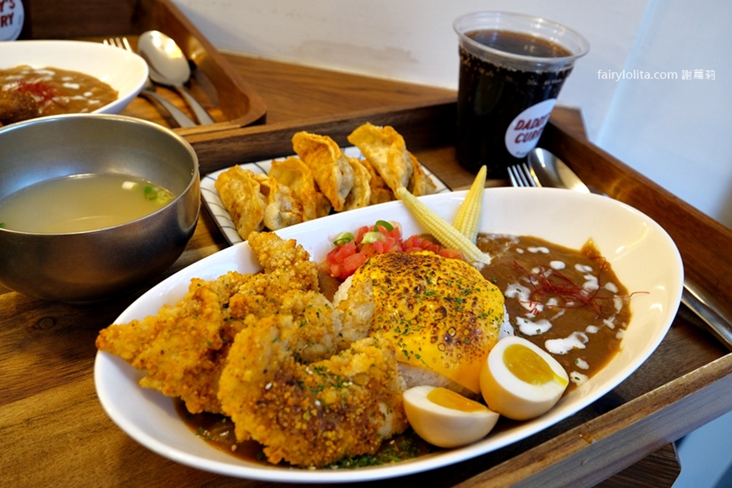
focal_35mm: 28
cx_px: 366
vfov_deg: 46.4
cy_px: 244
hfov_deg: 65.5
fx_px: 569
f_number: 4.5
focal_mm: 18.9
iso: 1250
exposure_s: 1/85
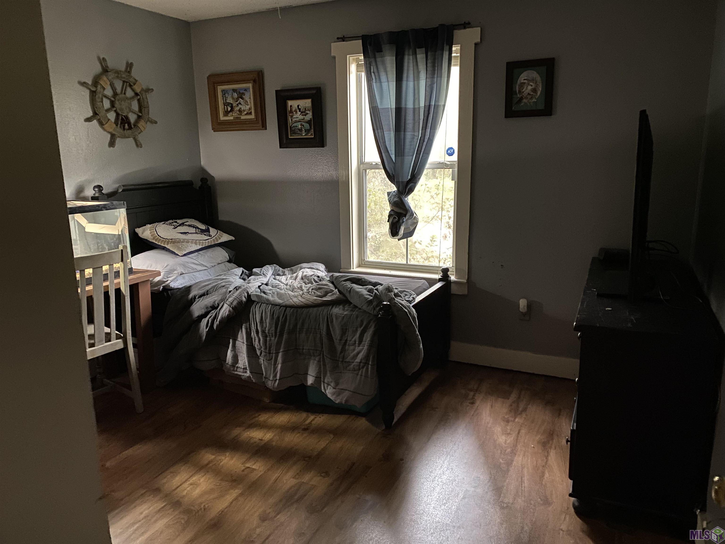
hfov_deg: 67.3
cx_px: 362
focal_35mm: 26
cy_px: 272
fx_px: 545
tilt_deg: -13.6
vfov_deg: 53.1
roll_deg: +1.6
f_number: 1.8
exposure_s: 1/10
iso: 500
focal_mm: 4.25
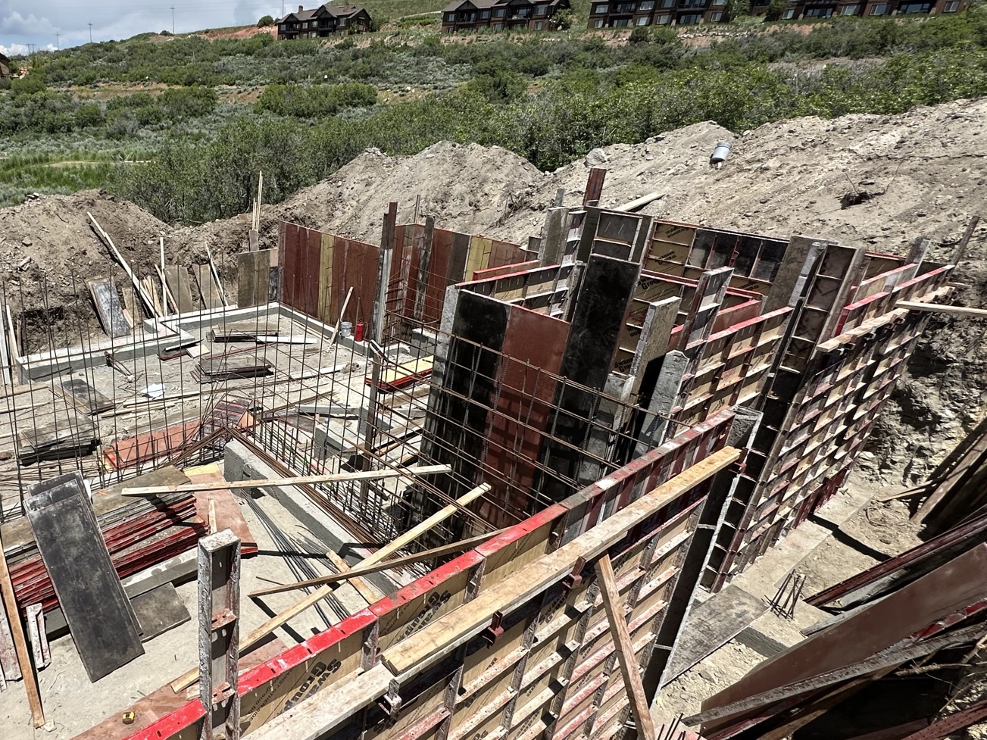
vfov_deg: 61.1
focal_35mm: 22
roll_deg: -1.3
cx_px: 243
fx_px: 627
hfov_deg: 71.1
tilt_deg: -24.6
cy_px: 379
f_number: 2.2
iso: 50
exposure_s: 1/2353
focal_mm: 2.22
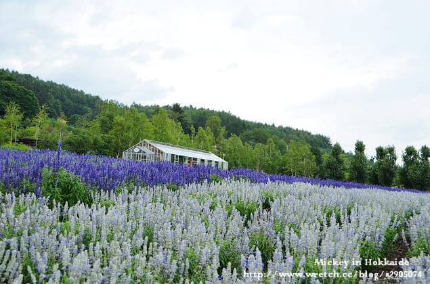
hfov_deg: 48.0
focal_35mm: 40
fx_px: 483
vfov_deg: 32.8
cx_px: 215
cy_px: 142
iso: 1000
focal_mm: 27
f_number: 5.6
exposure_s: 1/2000
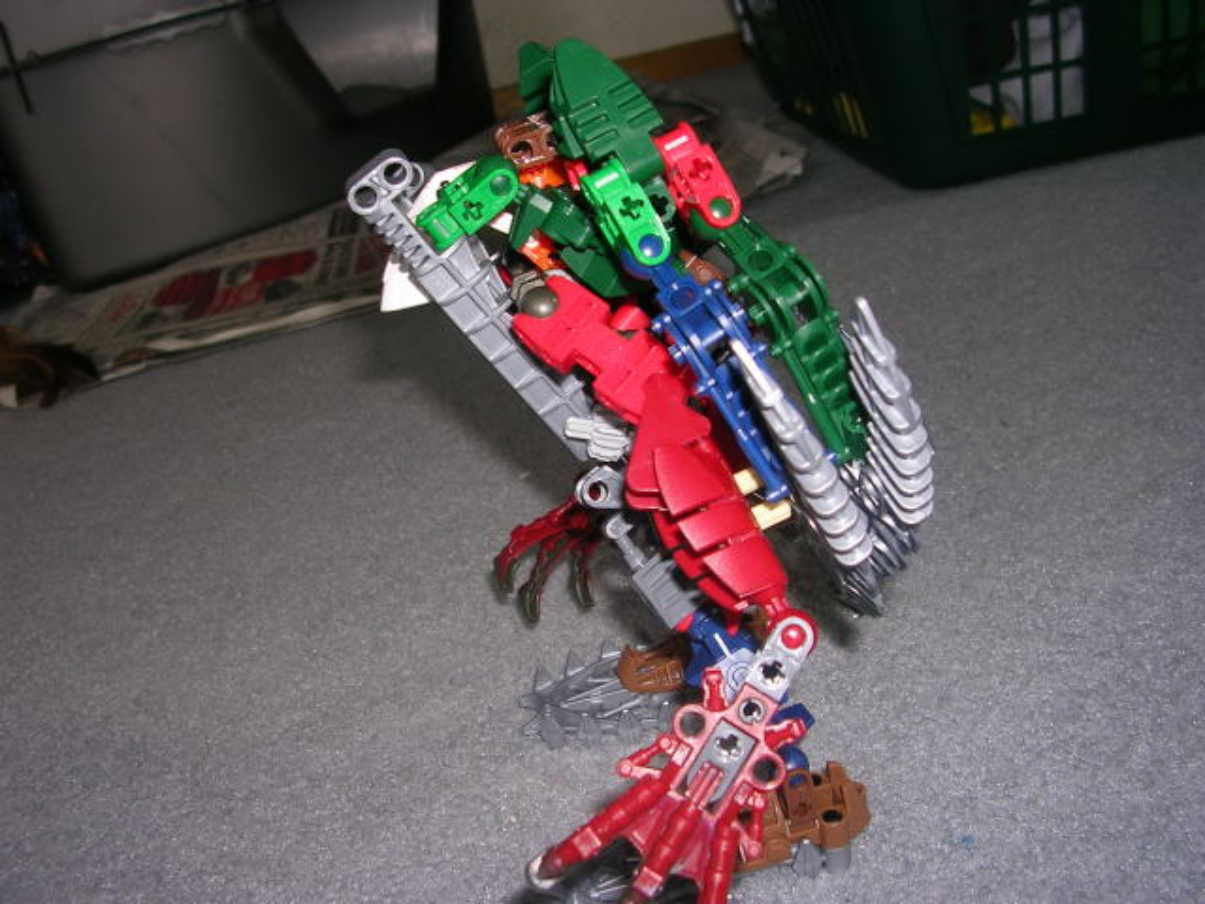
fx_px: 1323
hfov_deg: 49.0
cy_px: 452
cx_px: 602
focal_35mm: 38
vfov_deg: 37.7
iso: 50
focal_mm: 5.8
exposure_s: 1/60.1
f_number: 2.8
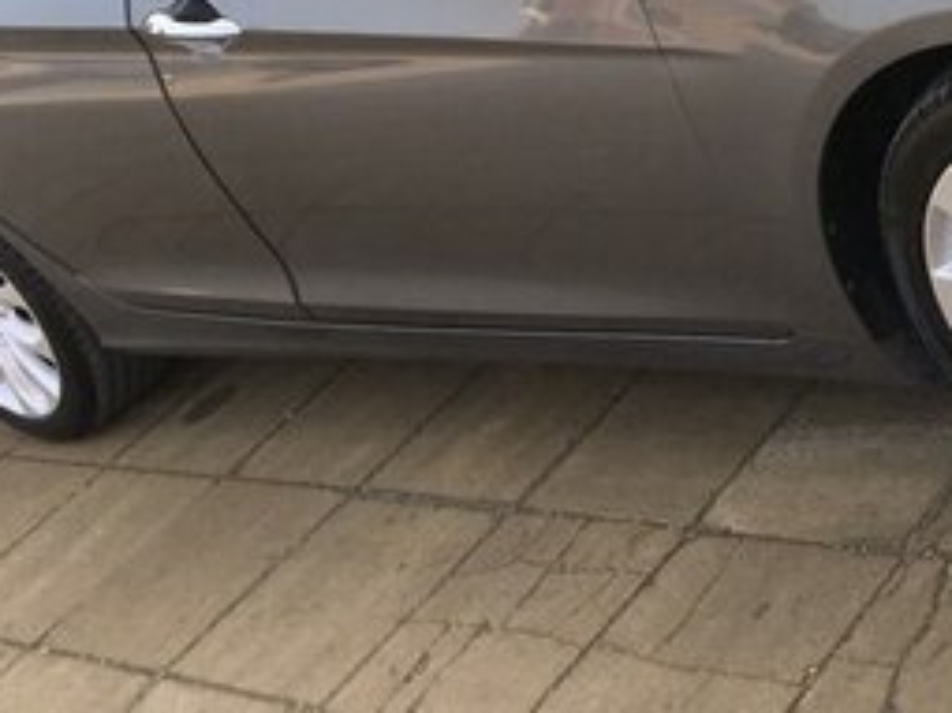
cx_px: 915
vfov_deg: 18.4
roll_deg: +23.7
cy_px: -185
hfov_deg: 25.0
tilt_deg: -15.6
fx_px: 2062
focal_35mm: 75
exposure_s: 1/361
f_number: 2.2
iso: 25
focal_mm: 4.15
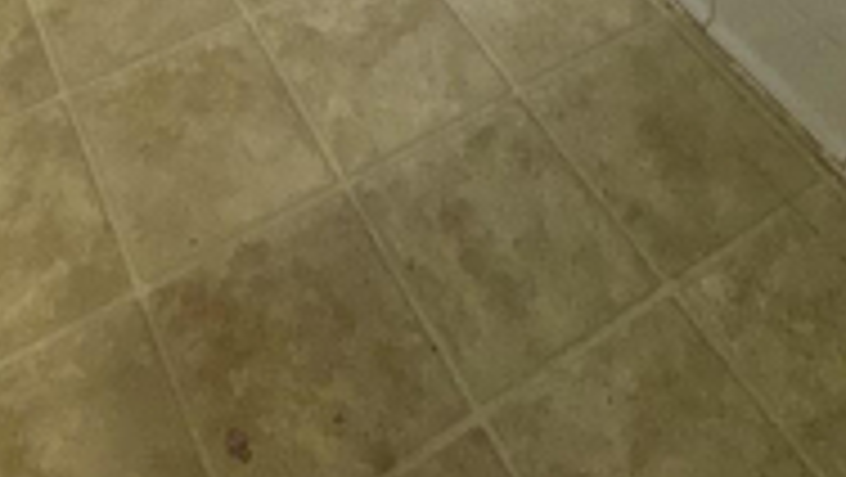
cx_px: 270
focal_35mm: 54
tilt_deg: -8.5
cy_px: -857
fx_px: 1212
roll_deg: -0.4
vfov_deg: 12.5
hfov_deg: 38.0
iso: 80
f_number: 2.2
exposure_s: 1/60
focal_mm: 2.22
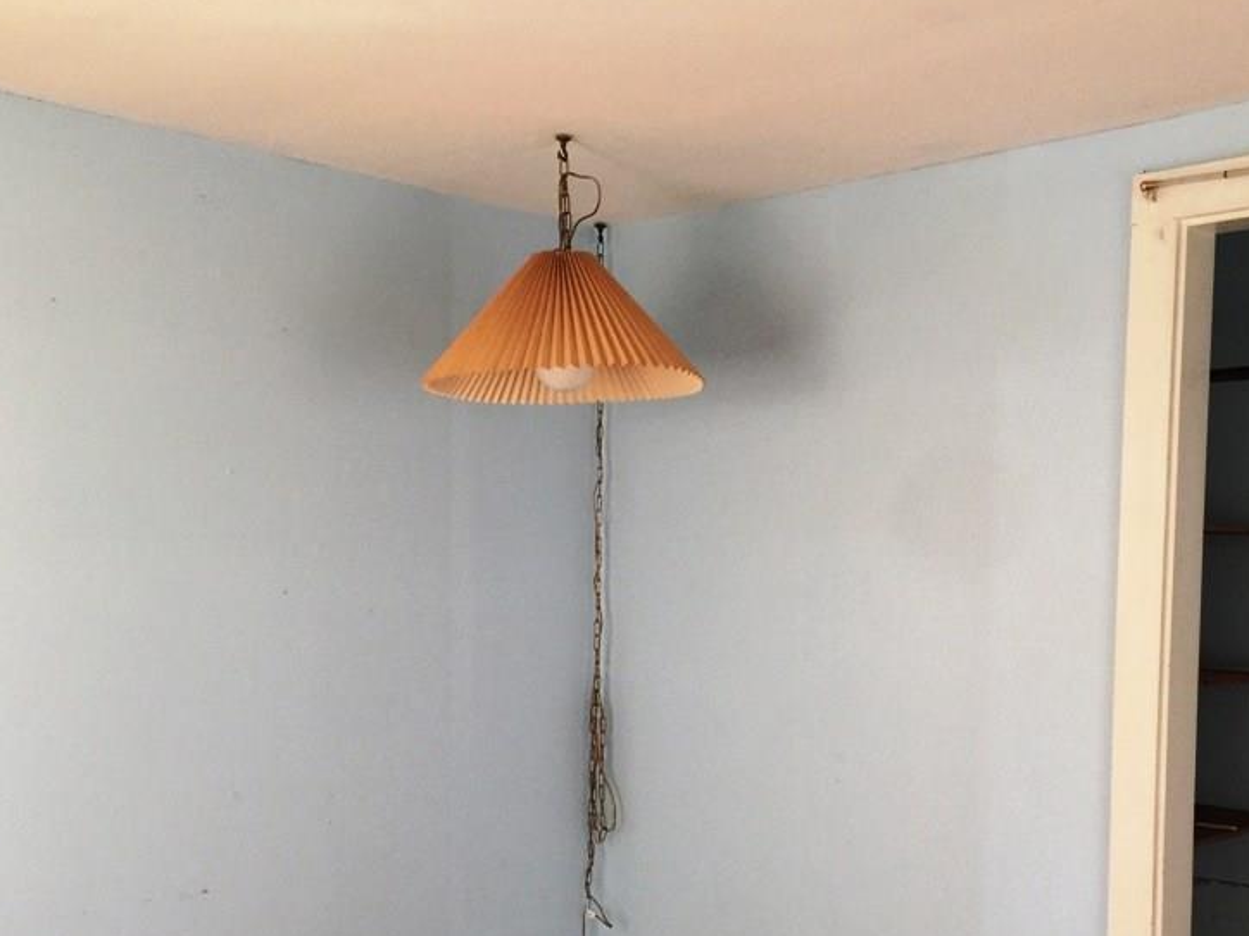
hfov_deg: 45.5
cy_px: 626
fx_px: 1479
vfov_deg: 34.8
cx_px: 745
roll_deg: -1.7
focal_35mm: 41
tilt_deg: -4.0
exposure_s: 1/15
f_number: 2.2
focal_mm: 4.15
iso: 64
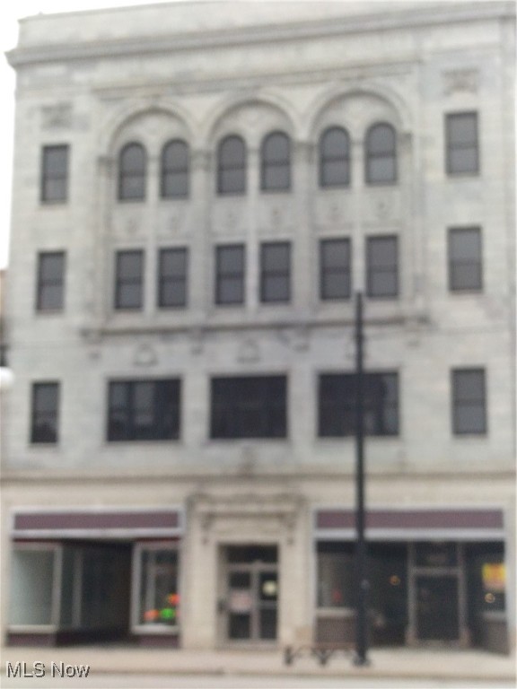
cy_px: 344
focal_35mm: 62
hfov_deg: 23.7
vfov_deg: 31.2
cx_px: 258
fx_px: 1235
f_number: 1.79
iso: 100
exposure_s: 1/30
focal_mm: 4.7
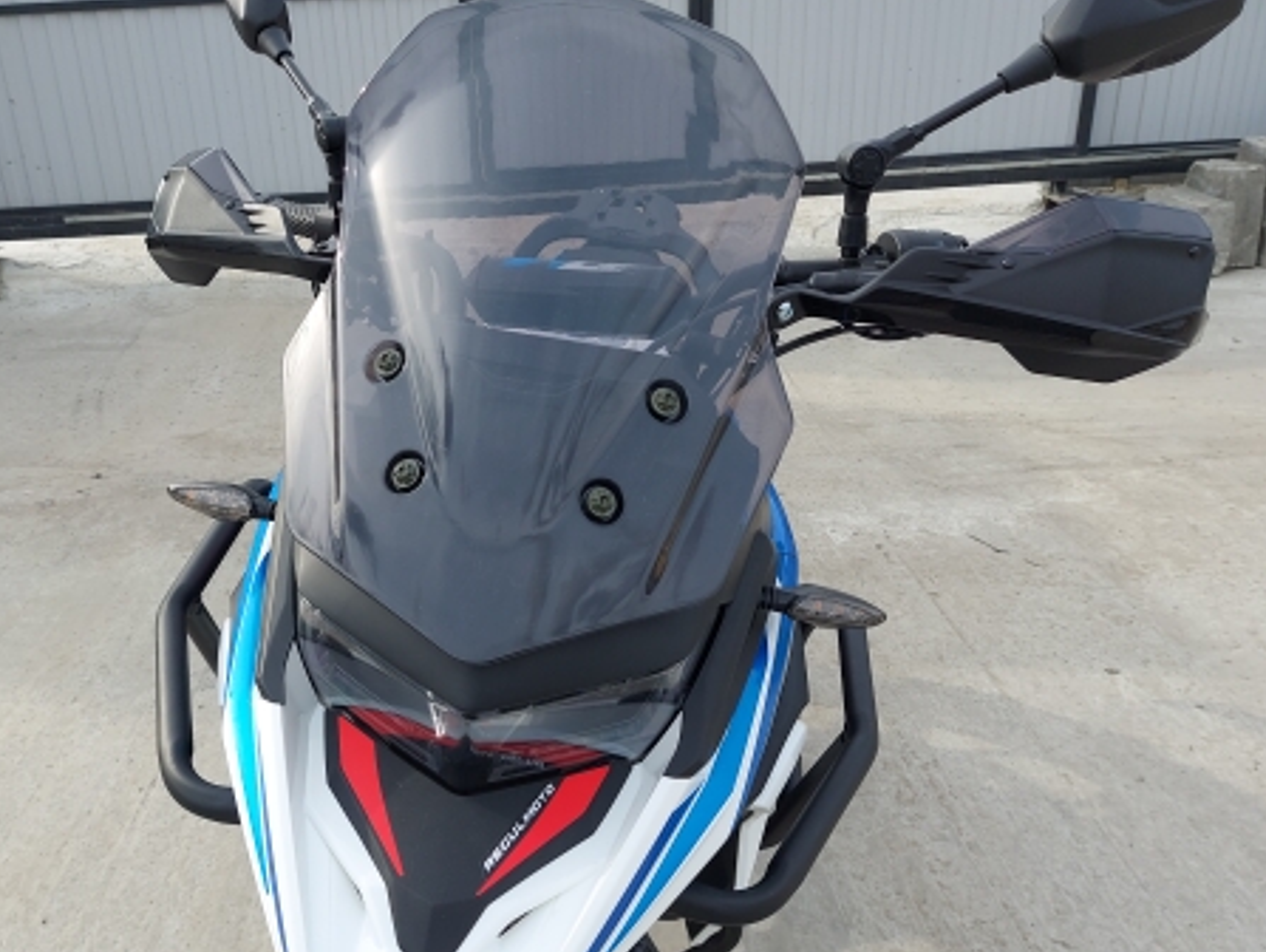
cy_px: 493
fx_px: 1135
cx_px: 513
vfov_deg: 45.5
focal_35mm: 31
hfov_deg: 57.9
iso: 40
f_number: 1.8
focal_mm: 5.23
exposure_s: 1/673
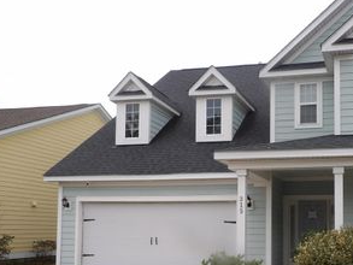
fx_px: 418
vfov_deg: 34.1
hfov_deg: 43.4
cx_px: 287
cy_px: 211
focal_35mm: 41
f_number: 3.2
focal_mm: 4.3
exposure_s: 1/897
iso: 100
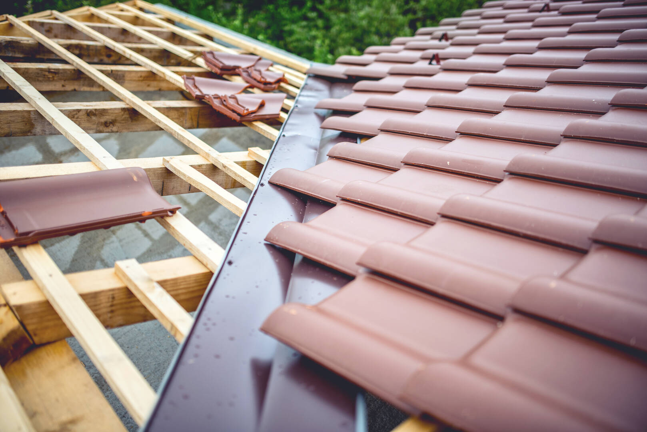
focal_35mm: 35
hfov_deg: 54.4
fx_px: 629
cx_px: 324
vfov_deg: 37.9
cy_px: 216
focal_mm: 35
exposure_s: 1/2000
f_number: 1.4
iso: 100
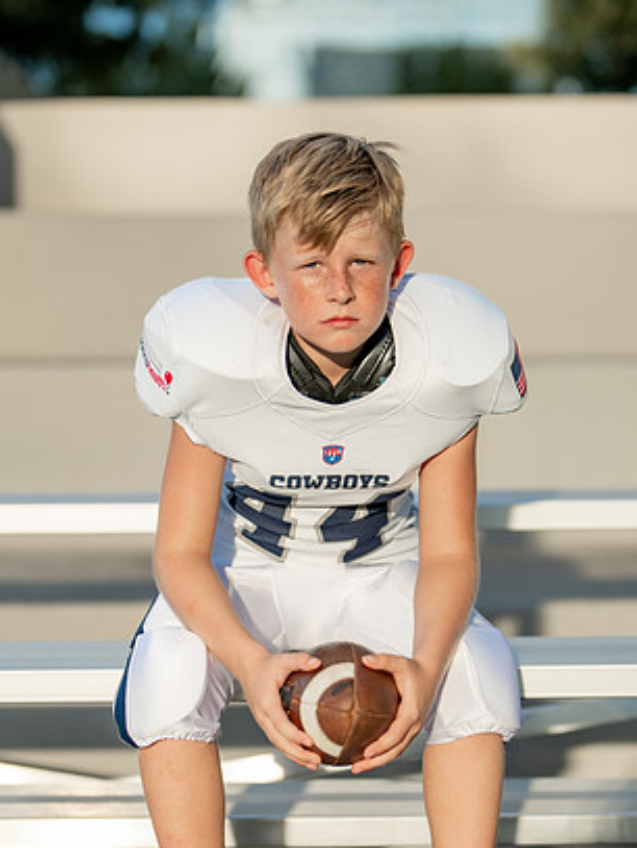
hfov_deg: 16.4
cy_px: 508
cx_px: 378
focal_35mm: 90
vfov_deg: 21.7
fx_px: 2205
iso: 100
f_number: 1.2
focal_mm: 50
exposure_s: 1/4000
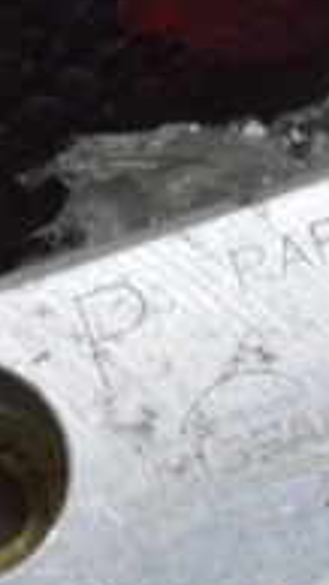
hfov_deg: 4.4
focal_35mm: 269
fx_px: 4176
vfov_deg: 8.0
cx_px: 673
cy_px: 255
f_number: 20
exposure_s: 1/30
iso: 6400
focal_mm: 52
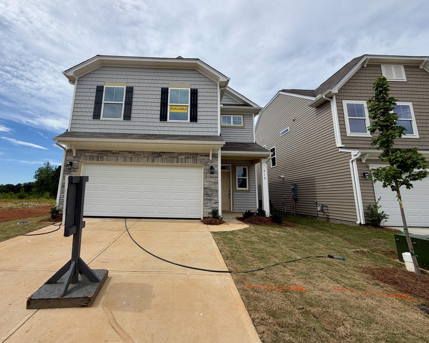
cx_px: 189
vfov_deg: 80.2
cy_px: 156
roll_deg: -1.3
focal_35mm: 16
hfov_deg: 92.7
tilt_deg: +11.3
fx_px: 203
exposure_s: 1/1189
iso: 20
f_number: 2.2
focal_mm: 2.22
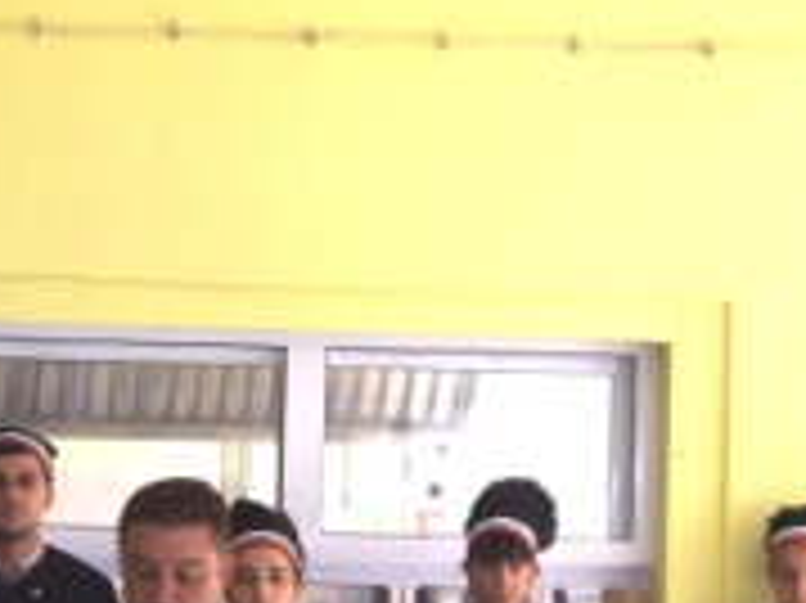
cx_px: 72
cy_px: 518
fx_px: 3793
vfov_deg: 9.1
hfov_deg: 12.0
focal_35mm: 163
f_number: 3.8
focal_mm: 13.7
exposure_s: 1/80
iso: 200
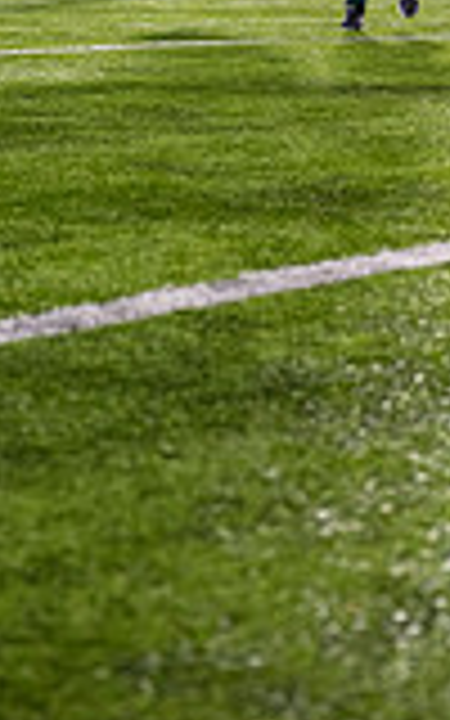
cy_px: -220
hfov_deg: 12.0
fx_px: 2139
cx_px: 302
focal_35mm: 109
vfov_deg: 17.9
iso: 1250
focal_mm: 38
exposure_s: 1/500
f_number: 3.2
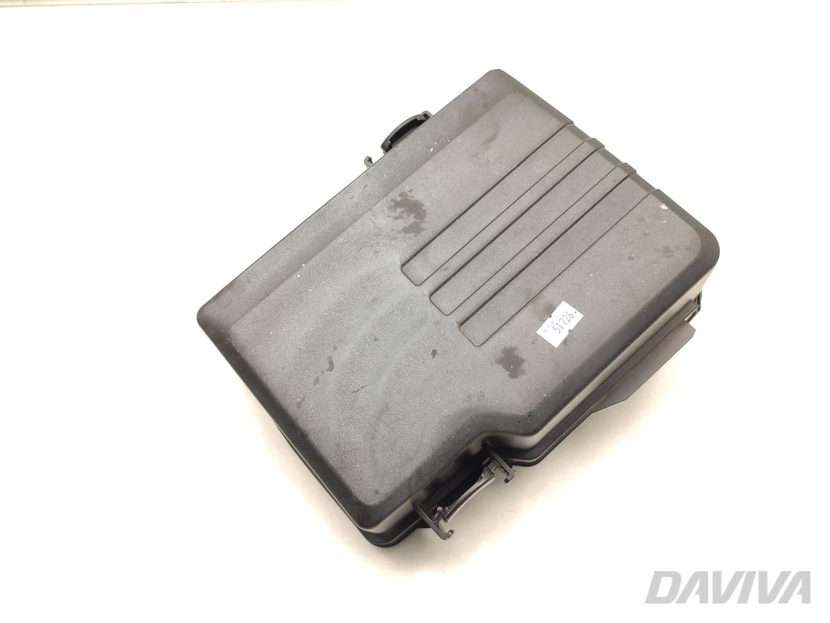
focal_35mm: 24
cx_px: 415
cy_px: 312
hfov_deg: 71.6
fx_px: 575
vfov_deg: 56.8
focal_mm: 5.89
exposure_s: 1/80
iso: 125
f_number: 1.89
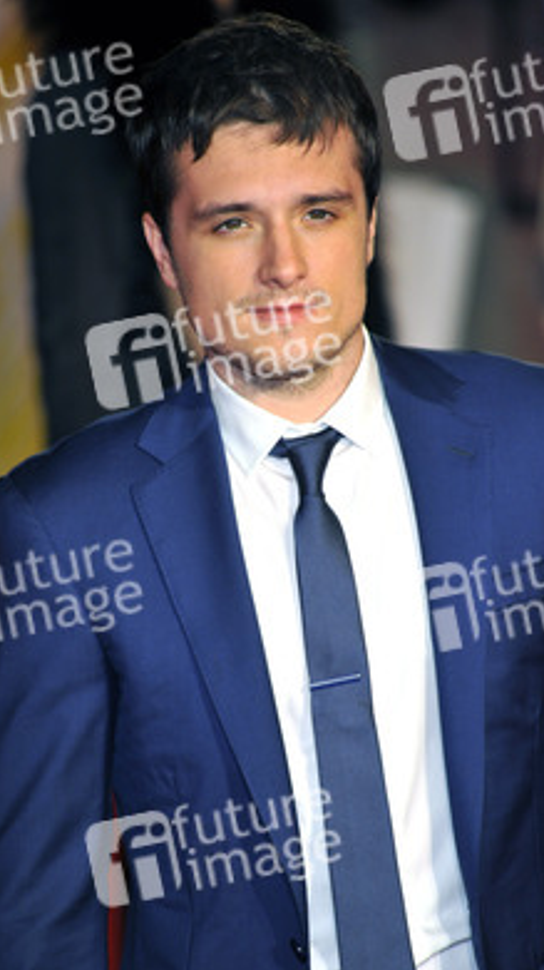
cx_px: 287
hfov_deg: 5.6
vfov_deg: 10.0
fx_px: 5521
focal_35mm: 215
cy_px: 475
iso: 1000
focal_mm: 200
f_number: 4
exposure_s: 1/250
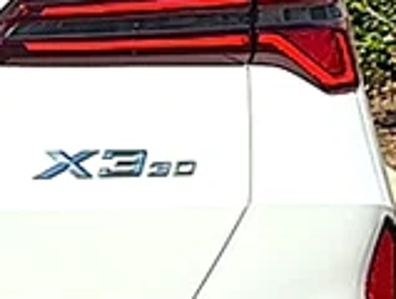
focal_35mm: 158
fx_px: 1812
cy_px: 166
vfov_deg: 9.4
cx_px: -304
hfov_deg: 11.6
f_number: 1.78
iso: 50
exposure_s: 1/10989
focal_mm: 6.86
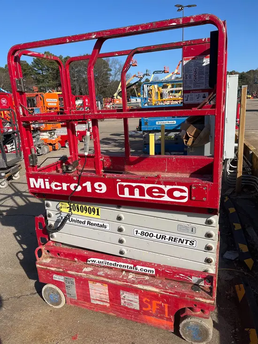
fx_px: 258
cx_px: 129
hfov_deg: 53.1
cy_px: 172
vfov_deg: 67.3
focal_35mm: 26
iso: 50
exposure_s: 1/3521
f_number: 1.6
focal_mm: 5.1
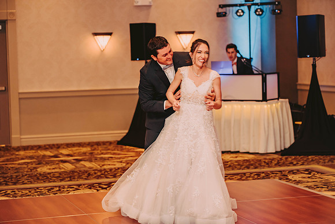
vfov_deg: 14.9
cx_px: 168
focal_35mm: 92
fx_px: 856
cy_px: 112
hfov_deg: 22.1
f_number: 2.8
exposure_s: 1/60
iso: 800
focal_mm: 92
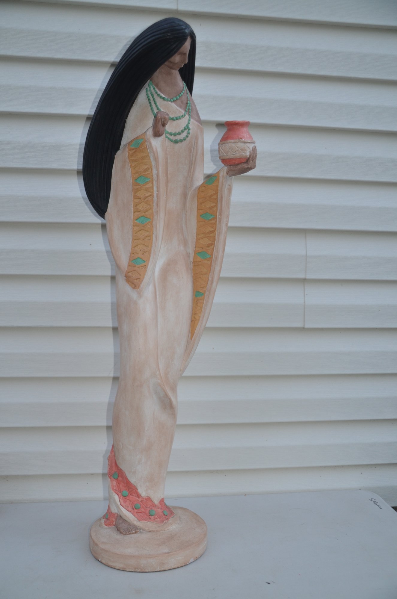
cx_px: 198
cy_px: 300
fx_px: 548
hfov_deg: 39.8
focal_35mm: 33
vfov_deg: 57.3
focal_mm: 22
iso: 400
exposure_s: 1/60
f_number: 4
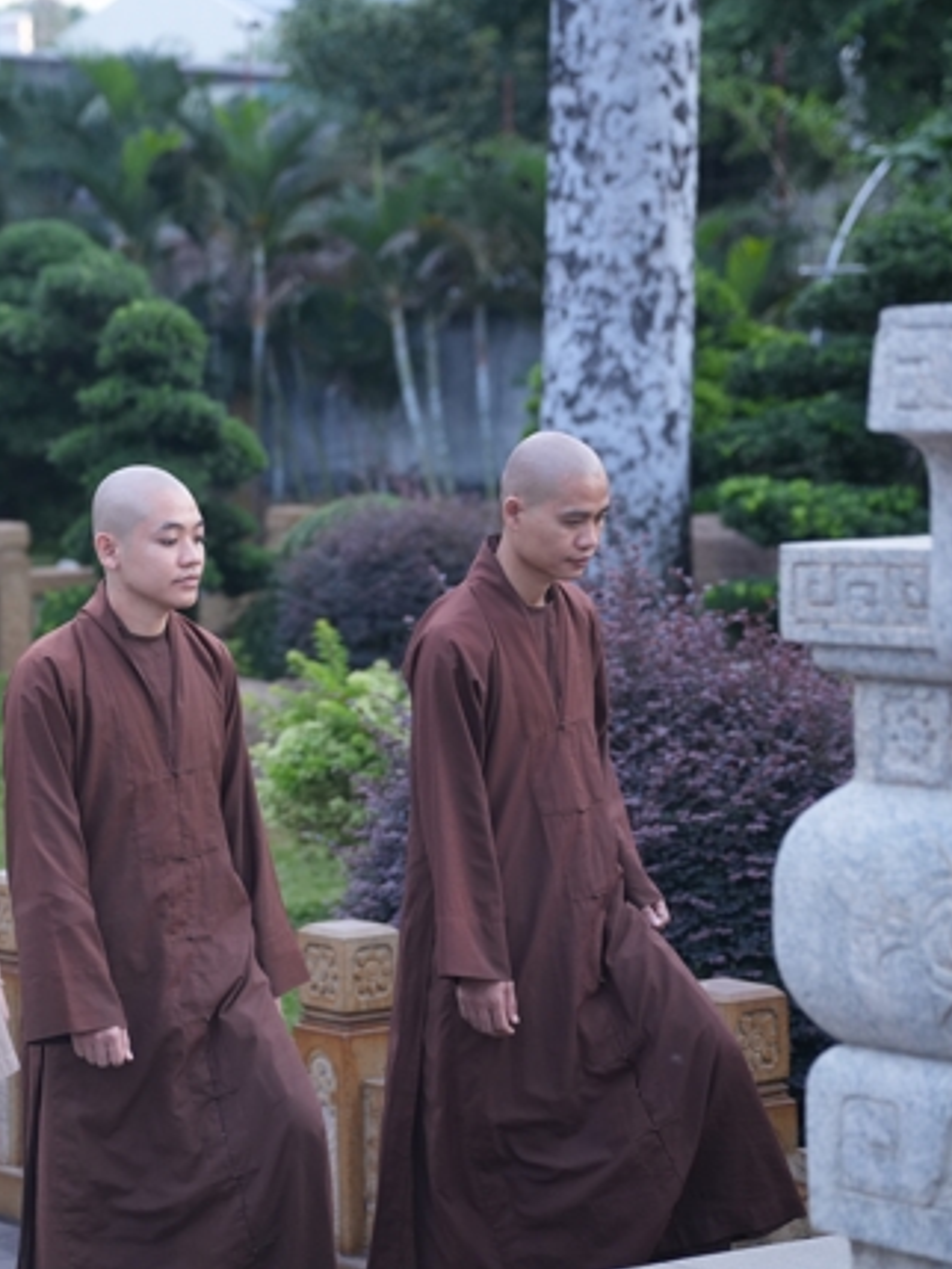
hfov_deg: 12.4
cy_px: 634
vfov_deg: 16.7
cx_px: 0
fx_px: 4325
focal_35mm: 118
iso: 1250
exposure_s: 1/250
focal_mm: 81
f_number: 3.2
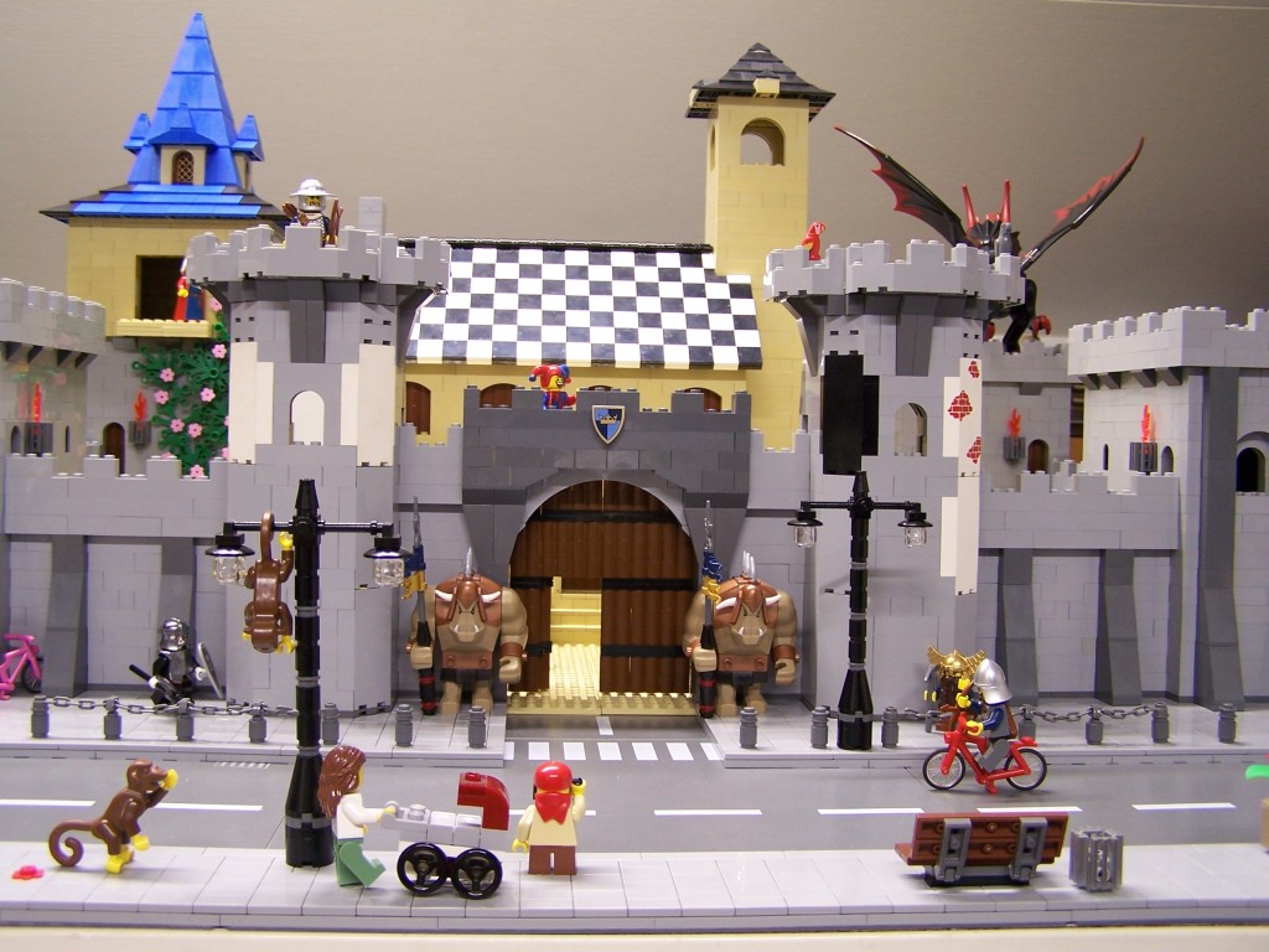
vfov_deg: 37.7
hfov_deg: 49.0
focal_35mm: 38
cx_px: 634
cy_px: 476
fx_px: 1393
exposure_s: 1/4
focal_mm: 6.3
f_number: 2.8
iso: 80
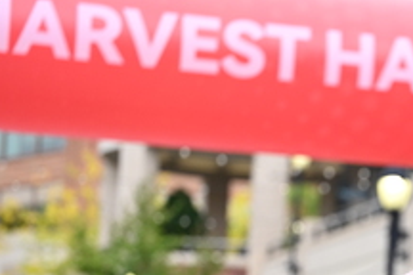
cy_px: 291
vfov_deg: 7.7
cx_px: 486
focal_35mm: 178
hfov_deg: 11.3
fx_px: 2042
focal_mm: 70
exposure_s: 1/2000
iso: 640
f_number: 2.8
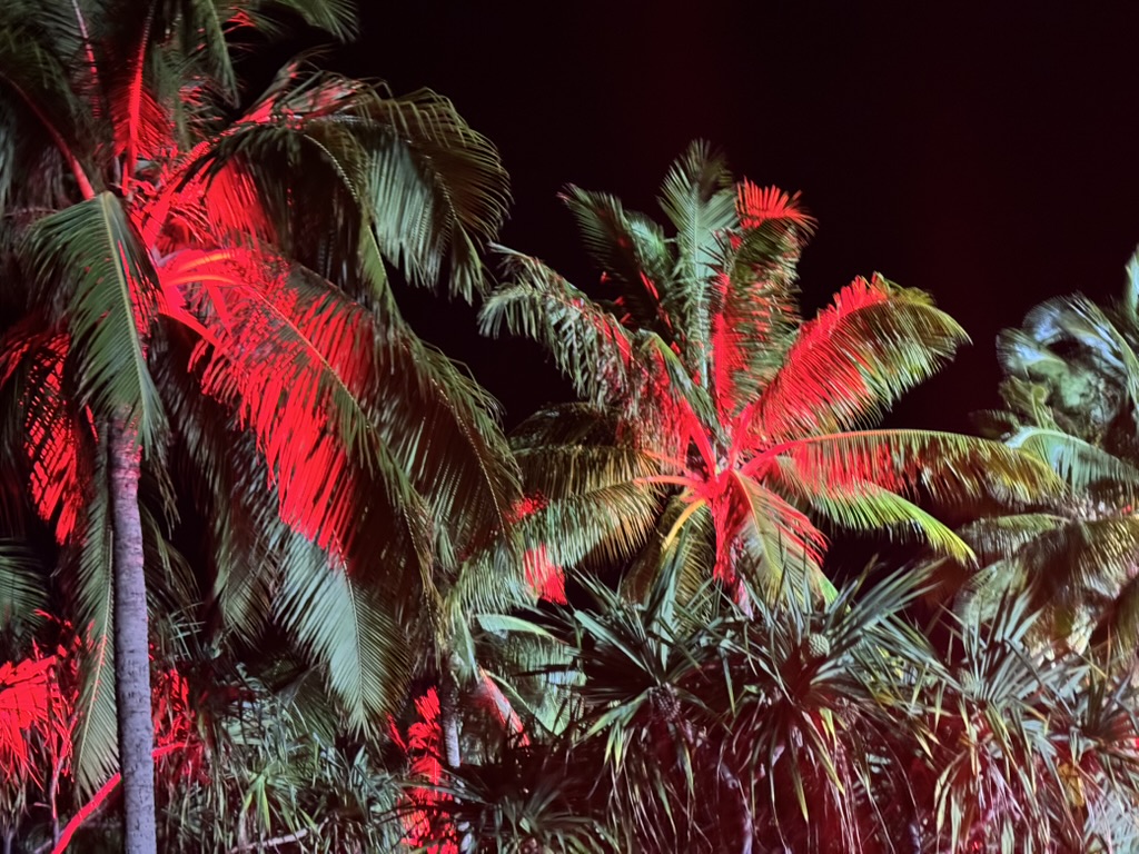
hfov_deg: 39.7
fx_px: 1579
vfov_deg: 30.3
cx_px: 570
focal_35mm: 48
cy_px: 427
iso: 800
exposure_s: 1/27
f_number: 1.78
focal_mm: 6.76
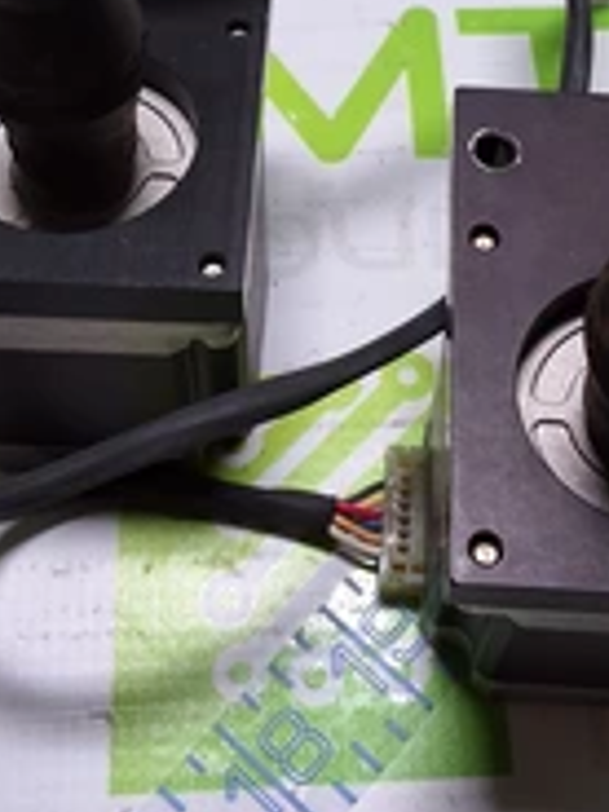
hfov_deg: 24.0
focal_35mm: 61
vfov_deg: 31.3
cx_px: 344
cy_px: 247
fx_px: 1431
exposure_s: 1/120
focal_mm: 2.91
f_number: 1.9
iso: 40
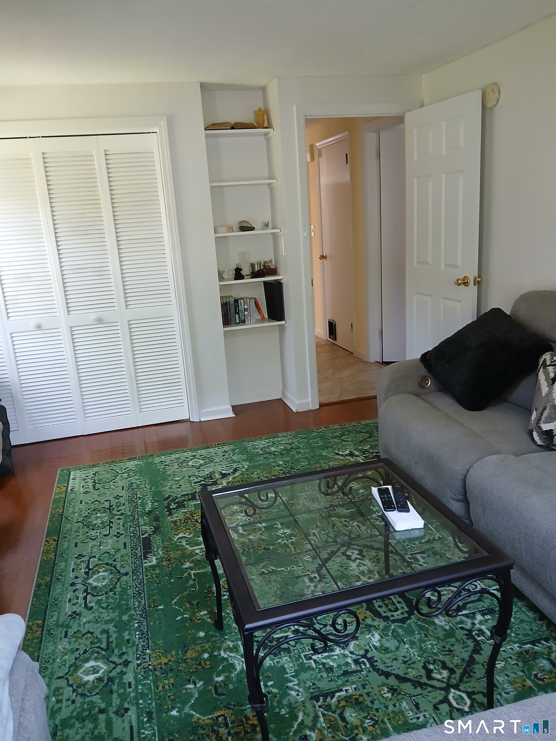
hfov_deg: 53.1
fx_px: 557
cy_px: 370
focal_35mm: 26
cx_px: 278
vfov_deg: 67.3
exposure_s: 1/40
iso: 200
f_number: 1.8
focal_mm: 3.98
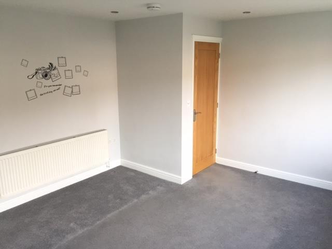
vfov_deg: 48.2
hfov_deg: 61.7
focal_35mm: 29
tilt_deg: -11.3
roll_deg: +1.2
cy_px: 124
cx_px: 166
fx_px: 278
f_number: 2.2
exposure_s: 1/33
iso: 50
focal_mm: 4.15
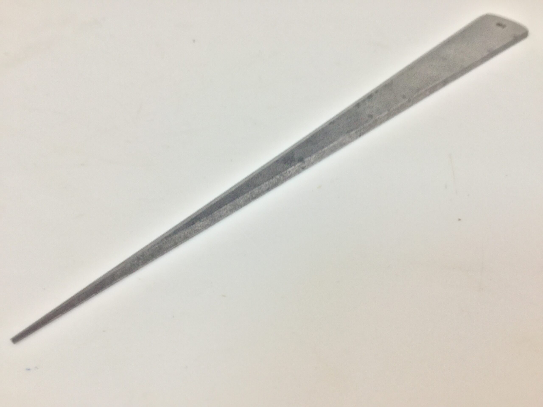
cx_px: 272
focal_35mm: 31
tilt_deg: -45.9
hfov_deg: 58.4
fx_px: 486
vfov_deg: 45.4
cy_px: 204
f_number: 2.4
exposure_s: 1/33
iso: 32
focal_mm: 3.3
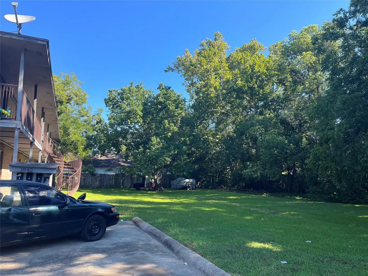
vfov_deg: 53.1
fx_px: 276
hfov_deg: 67.3
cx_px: 184
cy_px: 138
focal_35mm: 26
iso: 50
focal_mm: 5.1
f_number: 1.6
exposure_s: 1/1086
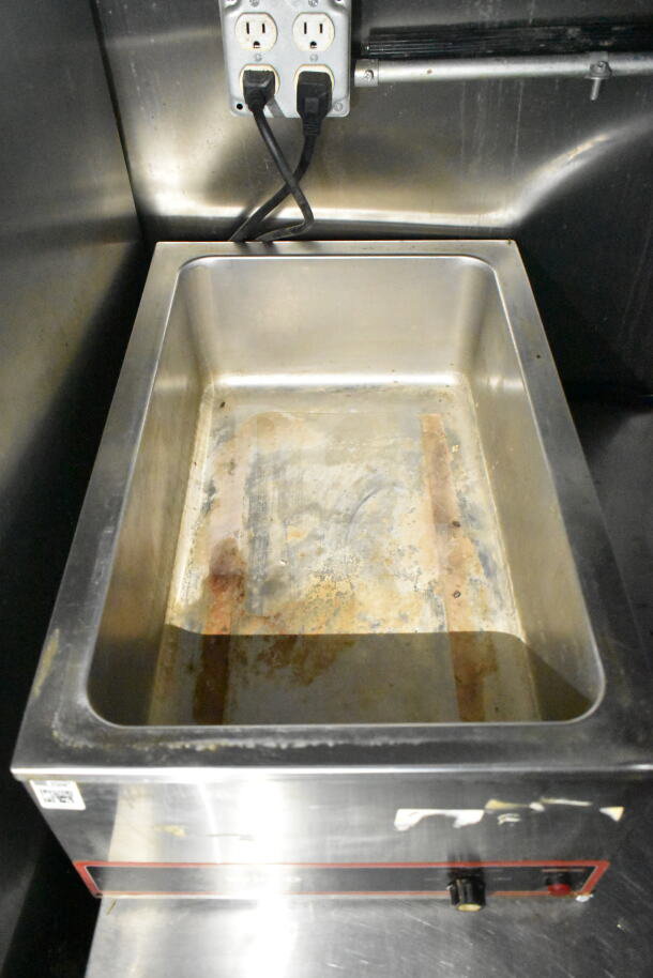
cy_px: 489
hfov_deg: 43.6
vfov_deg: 61.9
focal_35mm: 30
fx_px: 816
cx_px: 326
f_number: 3.5
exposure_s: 1/30
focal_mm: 20
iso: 14400
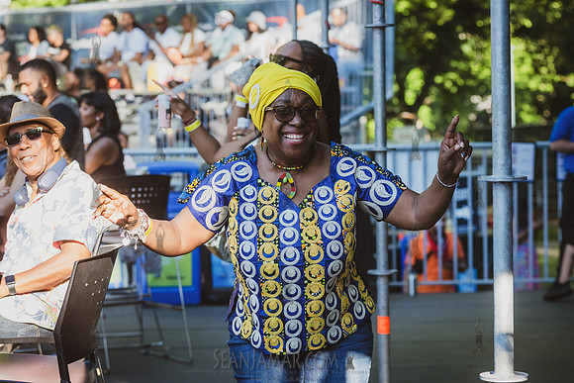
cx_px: 287
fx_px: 1595
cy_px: 192
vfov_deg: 13.7
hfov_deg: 20.4
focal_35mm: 100
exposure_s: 1/1600
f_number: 4.5
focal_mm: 100
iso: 2500
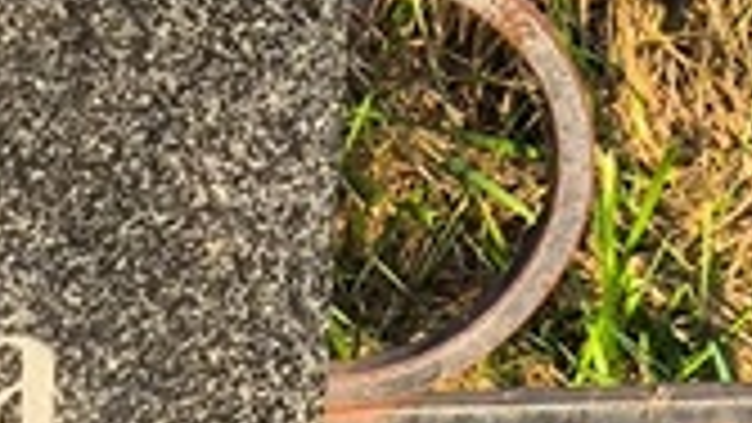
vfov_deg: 4.7
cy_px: 436
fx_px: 5185
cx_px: -493
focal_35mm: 260
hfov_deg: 8.1
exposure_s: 1/427
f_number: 1.7
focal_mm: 4.71
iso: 50
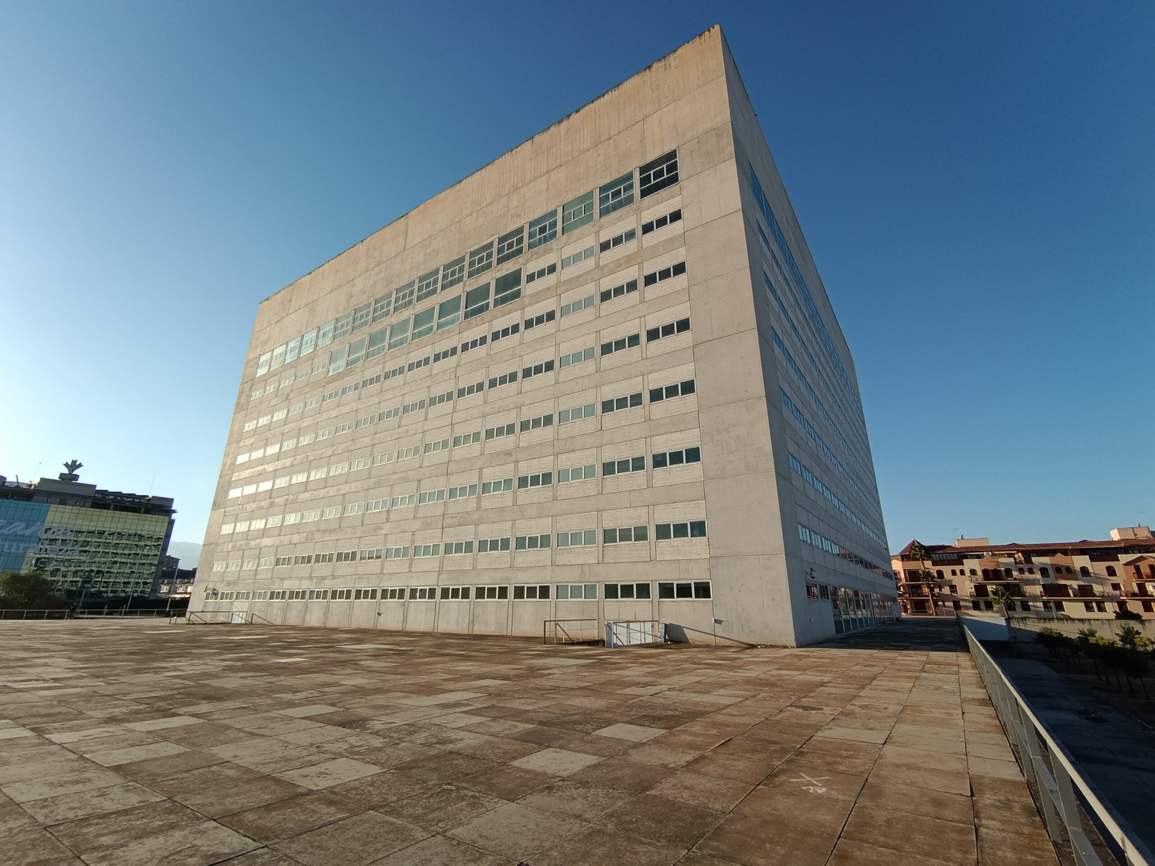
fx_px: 567
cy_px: 433
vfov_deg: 74.7
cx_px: 578
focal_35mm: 17
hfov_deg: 91.0
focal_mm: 1.65
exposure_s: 1/931
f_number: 2.2
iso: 105
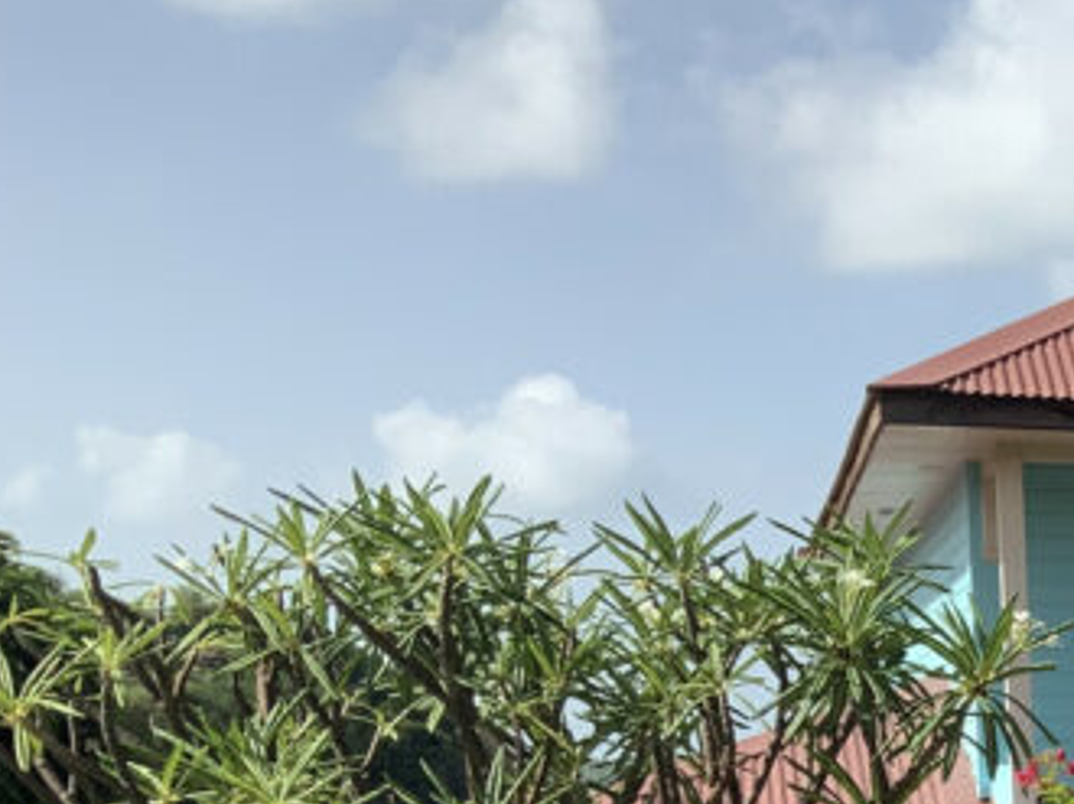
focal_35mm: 90
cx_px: 1595
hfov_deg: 19.2
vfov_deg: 15.7
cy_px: 1009
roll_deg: +1.1
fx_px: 2790
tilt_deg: -4.6
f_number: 1.8
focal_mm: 3
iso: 16
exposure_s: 1/1626
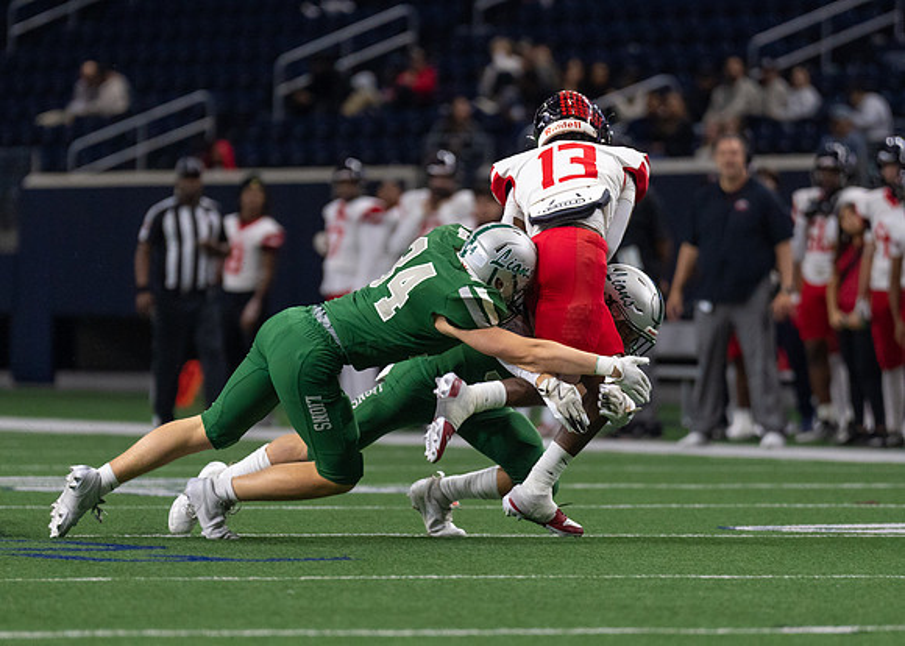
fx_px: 9247
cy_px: 344
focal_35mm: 360
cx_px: 456
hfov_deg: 5.6
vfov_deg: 4.0
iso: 2000
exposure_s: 1/1000
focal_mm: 200
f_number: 2.8
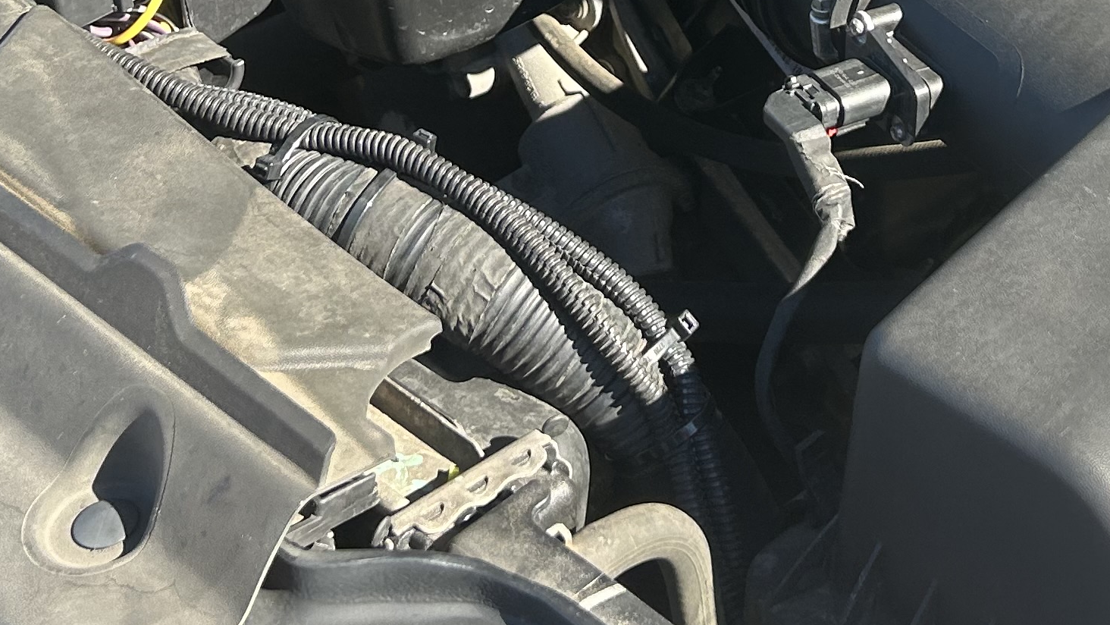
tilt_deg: -24.7
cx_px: 701
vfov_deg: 14.8
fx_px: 2296
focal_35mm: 78
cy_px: -209
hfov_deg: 27.1
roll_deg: +1.0
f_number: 1.5
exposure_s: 1/827
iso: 50
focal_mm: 5.7
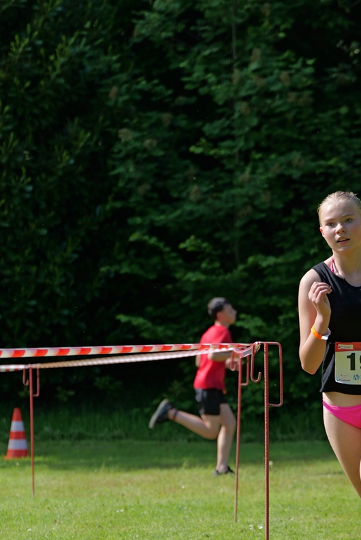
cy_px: 450
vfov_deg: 8.7
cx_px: 307
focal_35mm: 236
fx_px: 3546
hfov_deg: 5.8
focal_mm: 125
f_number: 5.2
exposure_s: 1/400
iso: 125
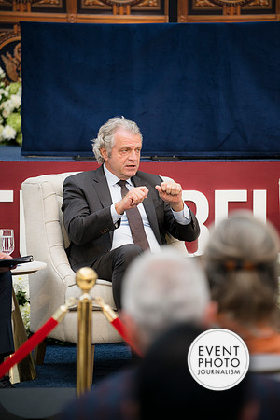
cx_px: 140
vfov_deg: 13.7
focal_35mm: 150
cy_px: 210
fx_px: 1750
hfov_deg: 9.1
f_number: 2.8
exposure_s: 1/320
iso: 500
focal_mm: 150
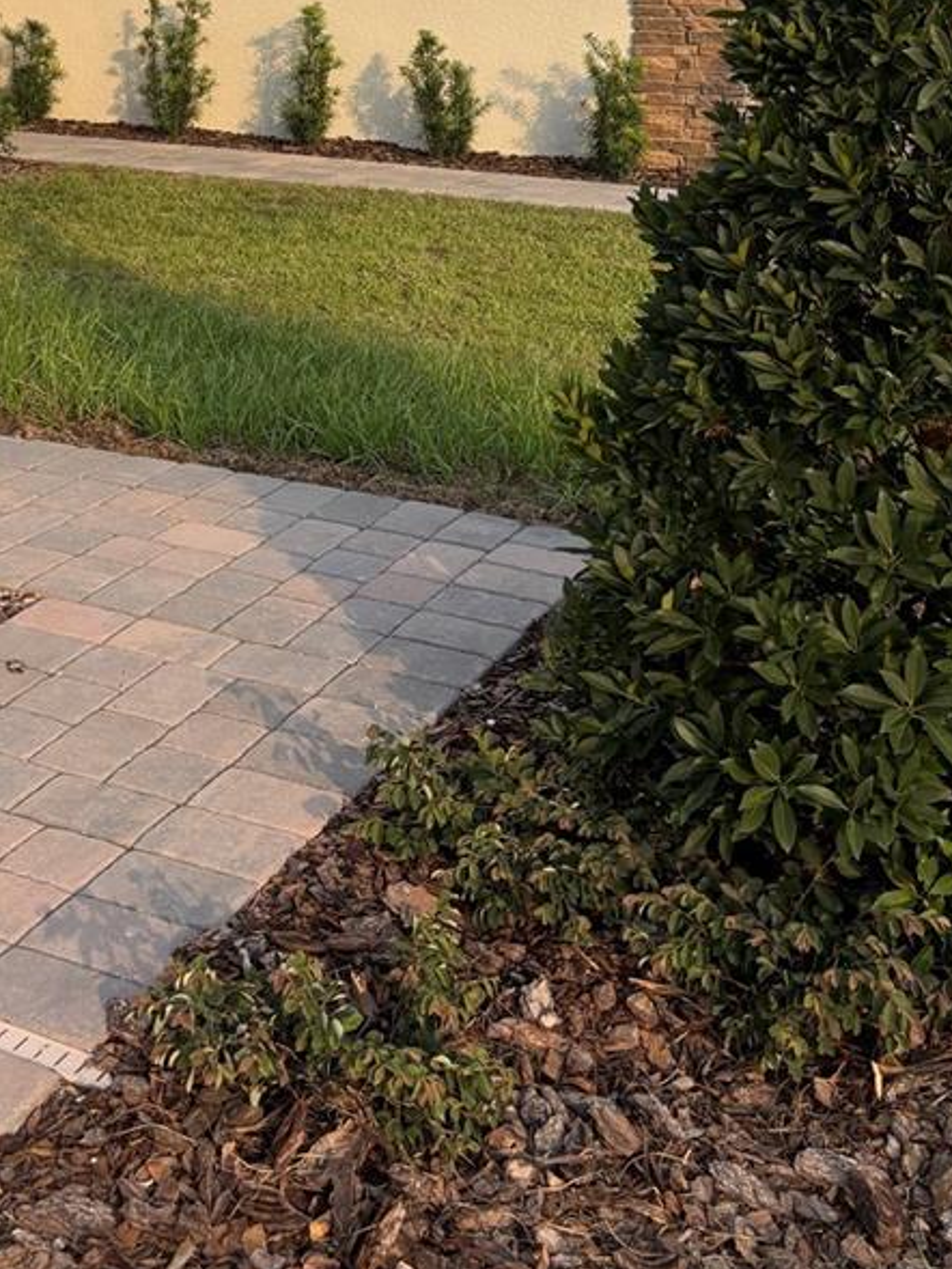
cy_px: -2
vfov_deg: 33.1
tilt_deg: -4.2
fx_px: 1943
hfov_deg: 27.4
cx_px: 310
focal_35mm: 53
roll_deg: -0.9
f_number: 1.6
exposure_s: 1/1912
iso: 50
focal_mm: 5.96
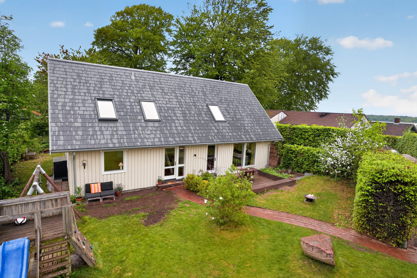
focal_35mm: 19
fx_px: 220
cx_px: 208
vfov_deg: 64.5
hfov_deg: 86.9
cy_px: 139
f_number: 8
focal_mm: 19
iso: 1250
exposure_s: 1/1600
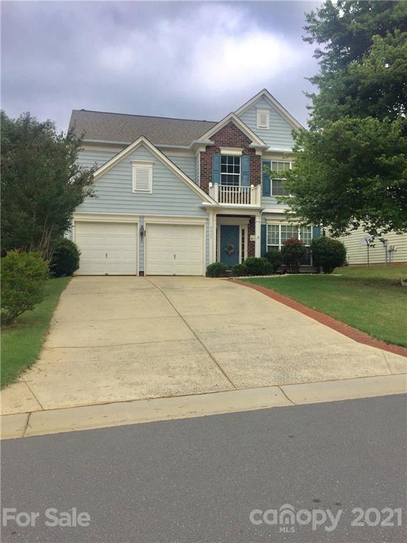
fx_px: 455
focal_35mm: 29
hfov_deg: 48.2
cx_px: 204
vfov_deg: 61.7
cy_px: 272
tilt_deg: +0.9
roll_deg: -0.5
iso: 32
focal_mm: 4.15
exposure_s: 1/1522
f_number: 2.2
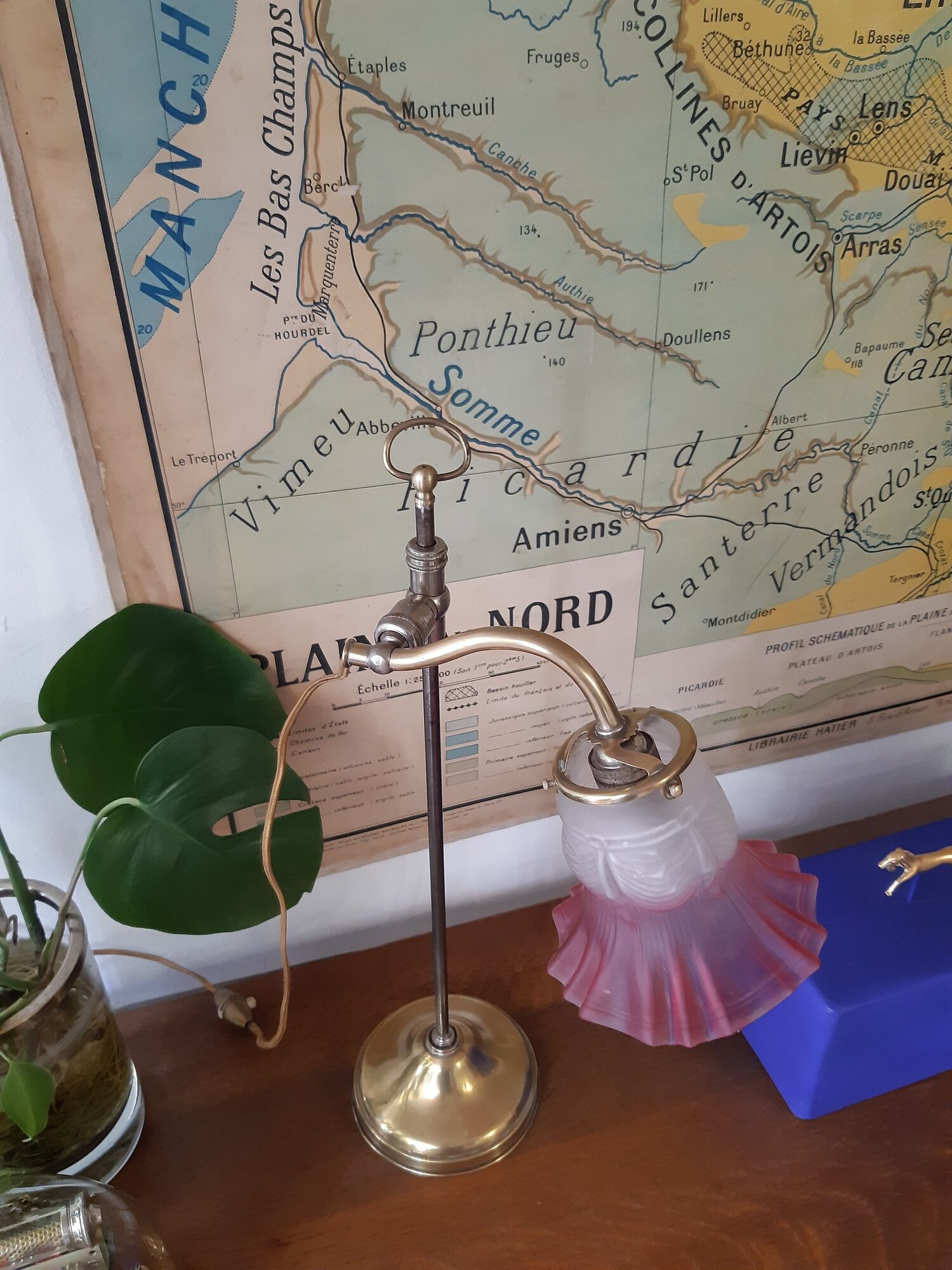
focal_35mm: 26
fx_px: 953
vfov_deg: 67.3
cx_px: 476
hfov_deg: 53.1
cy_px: 635
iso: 200
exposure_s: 1/33
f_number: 1.7
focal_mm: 3.92
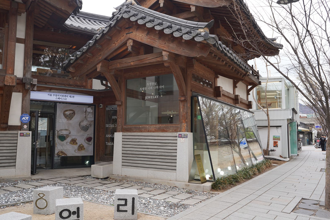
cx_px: 148
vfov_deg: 43.6
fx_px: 275
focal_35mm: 30
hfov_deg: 61.8
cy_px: 107
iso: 100
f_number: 6.3
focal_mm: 24
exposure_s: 1/100
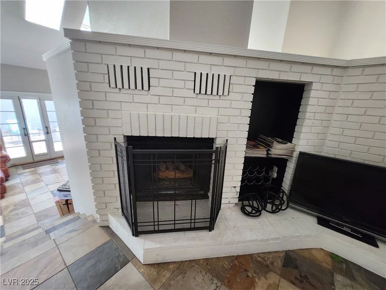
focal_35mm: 13
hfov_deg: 106.2
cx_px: 193
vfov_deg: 89.9
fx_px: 145
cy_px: 145
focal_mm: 1.74
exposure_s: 1/60
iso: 250
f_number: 2.2
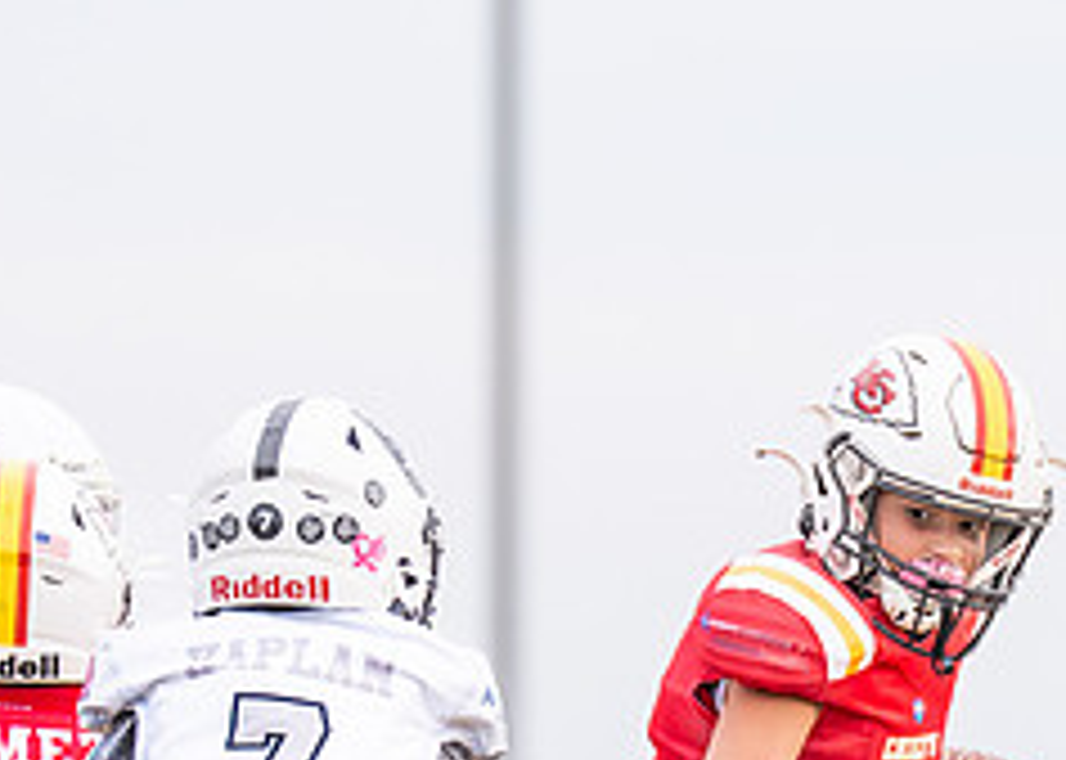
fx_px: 28443
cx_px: 679
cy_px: 835
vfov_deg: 1.5
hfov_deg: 2.1
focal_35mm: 940
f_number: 2.8
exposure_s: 1/1250
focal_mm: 200
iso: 160
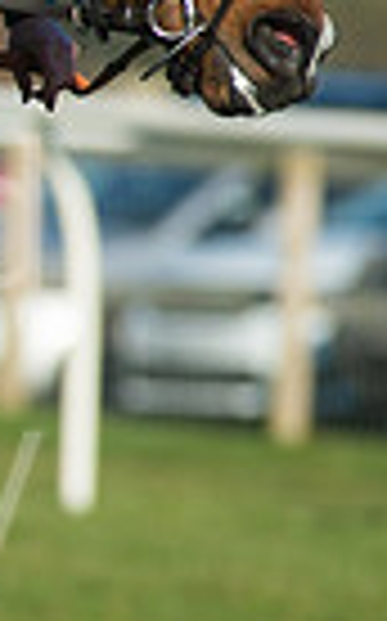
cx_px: -526
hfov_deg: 1.0
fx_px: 21679
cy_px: 256
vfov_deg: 1.6
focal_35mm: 1282
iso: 400
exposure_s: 1/4000
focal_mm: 300
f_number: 7.1
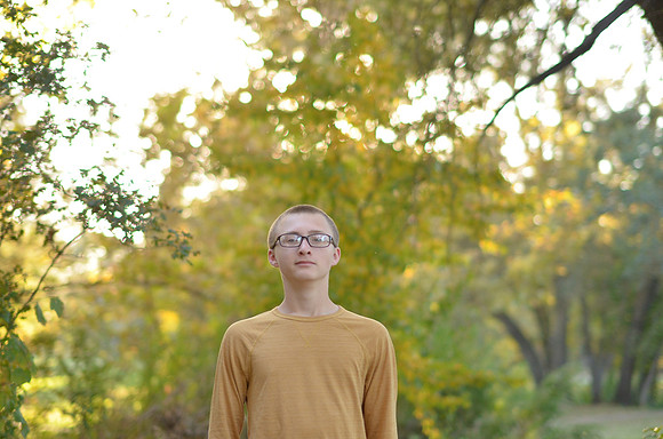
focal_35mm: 75
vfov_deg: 18.1
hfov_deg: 27.0
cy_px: 220
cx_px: 332
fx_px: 1378
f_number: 1.4
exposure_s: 1/1250
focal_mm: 50
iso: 640
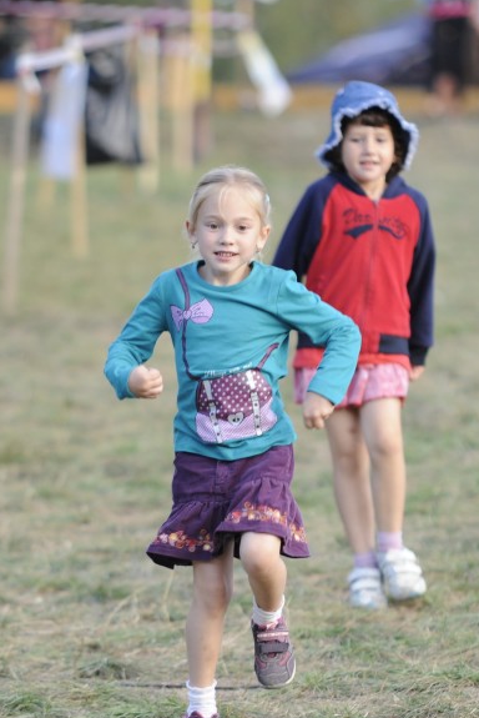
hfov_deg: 6.6
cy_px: 410
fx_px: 4126
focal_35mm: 207
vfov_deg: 9.9
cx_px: 281
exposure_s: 1/640
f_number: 2.8
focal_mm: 170
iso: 500
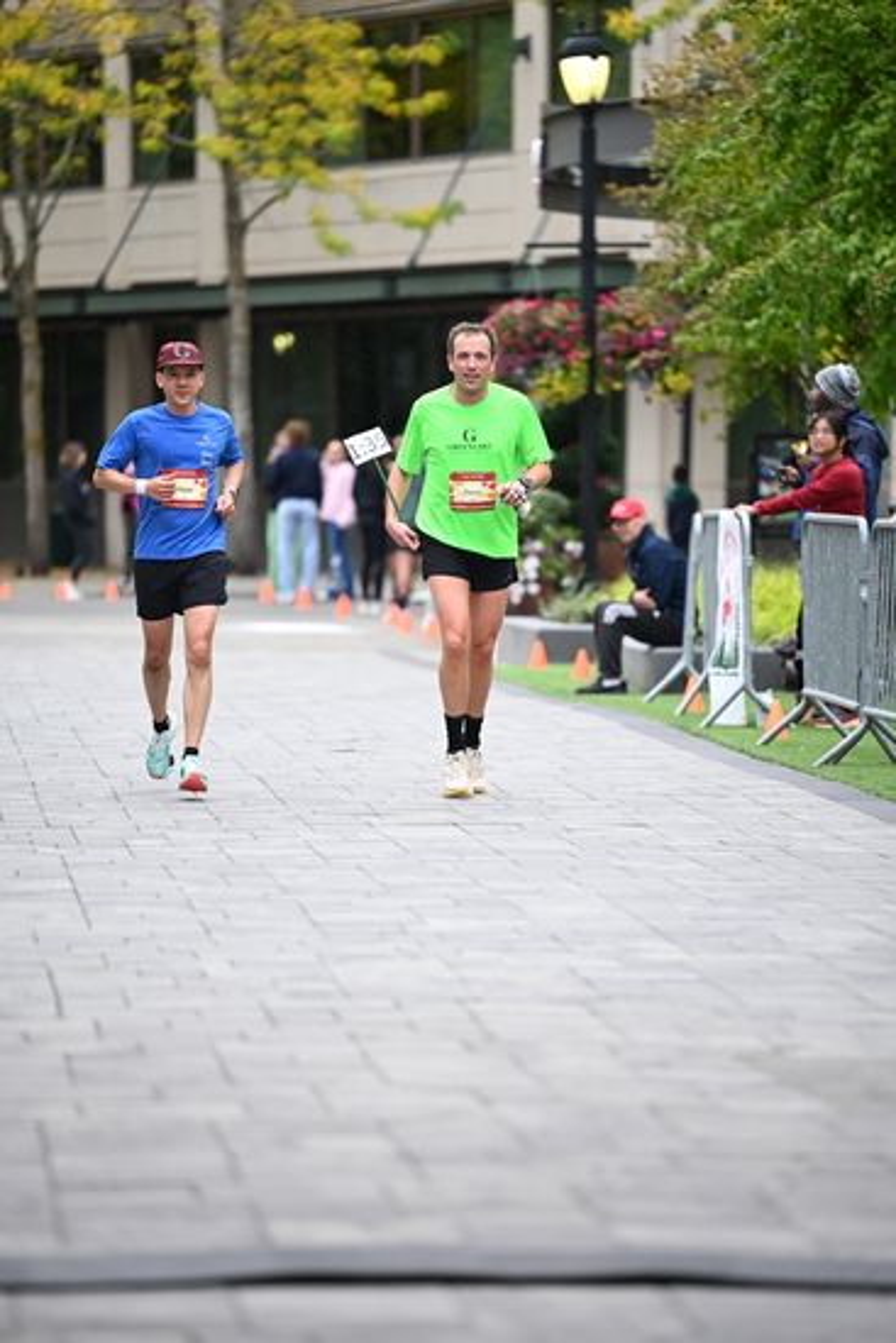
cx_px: 448
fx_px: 6715
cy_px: 672
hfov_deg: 7.6
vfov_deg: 11.4
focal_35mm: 180
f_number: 2.8
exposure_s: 1/2000
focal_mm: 180
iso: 1250
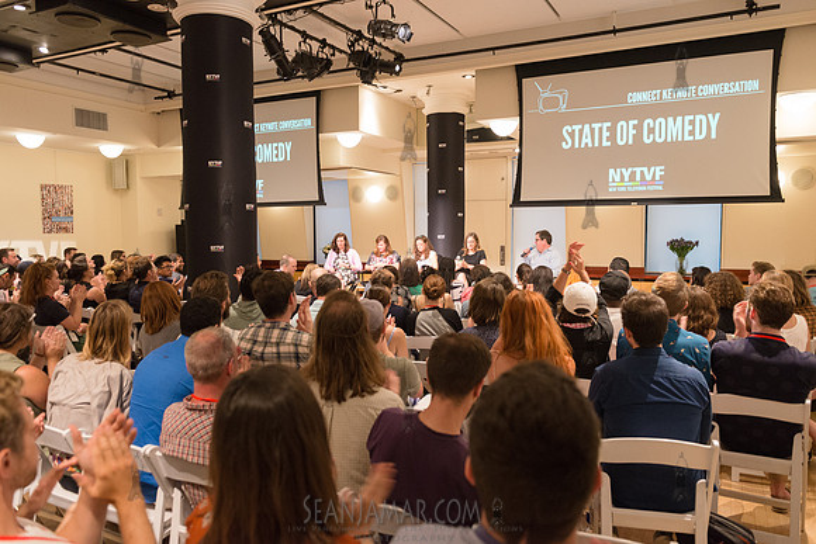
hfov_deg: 65.5
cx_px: 408
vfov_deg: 46.4
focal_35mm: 28
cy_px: 272
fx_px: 635
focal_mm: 28
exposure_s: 1/80
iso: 2500
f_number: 4
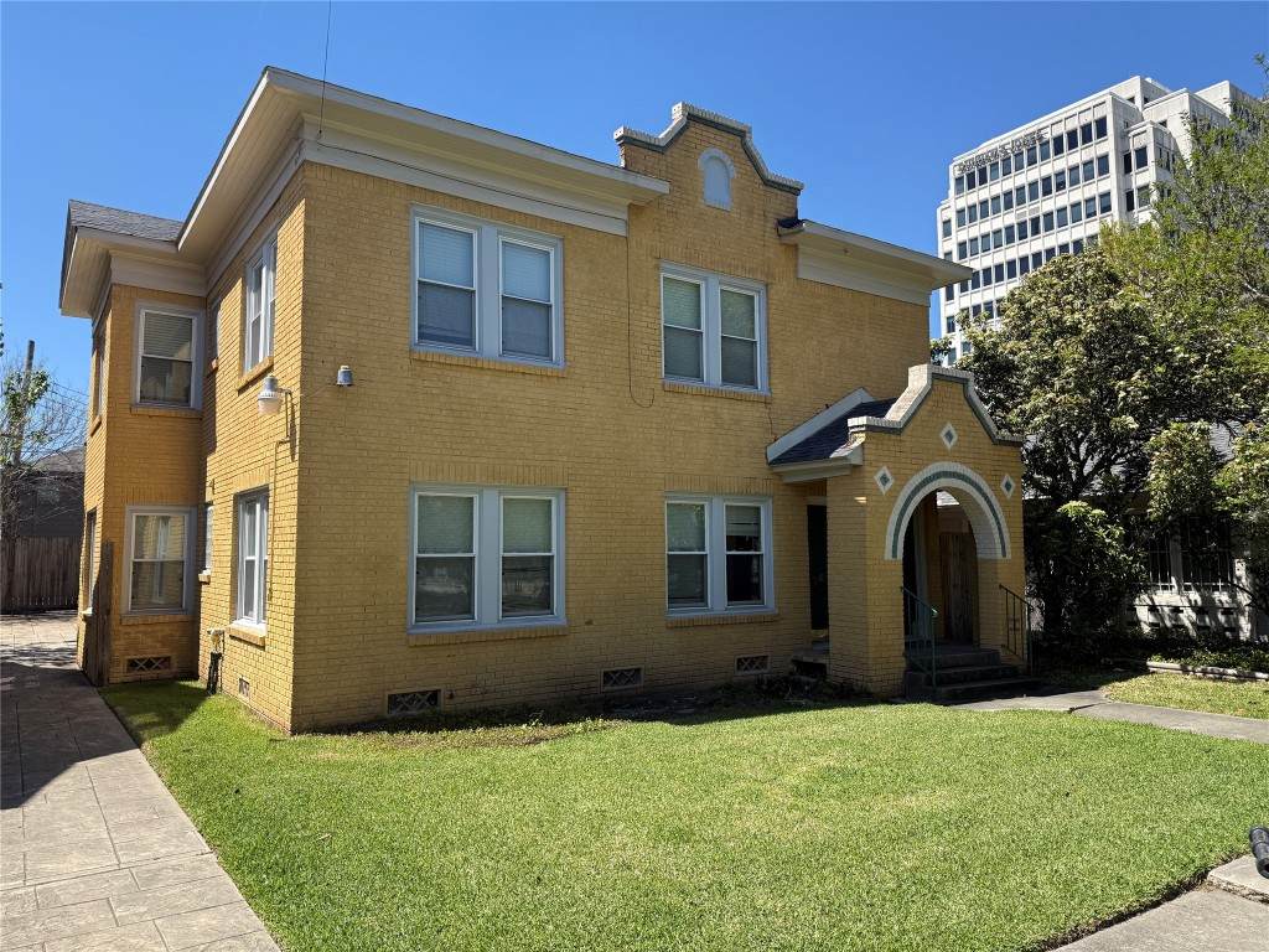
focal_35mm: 24
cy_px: 476
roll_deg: +0.2
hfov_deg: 71.6
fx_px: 880
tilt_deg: +5.2
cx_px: 634
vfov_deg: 56.8
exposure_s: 1/2703
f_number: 1.78
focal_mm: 6.76
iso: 80
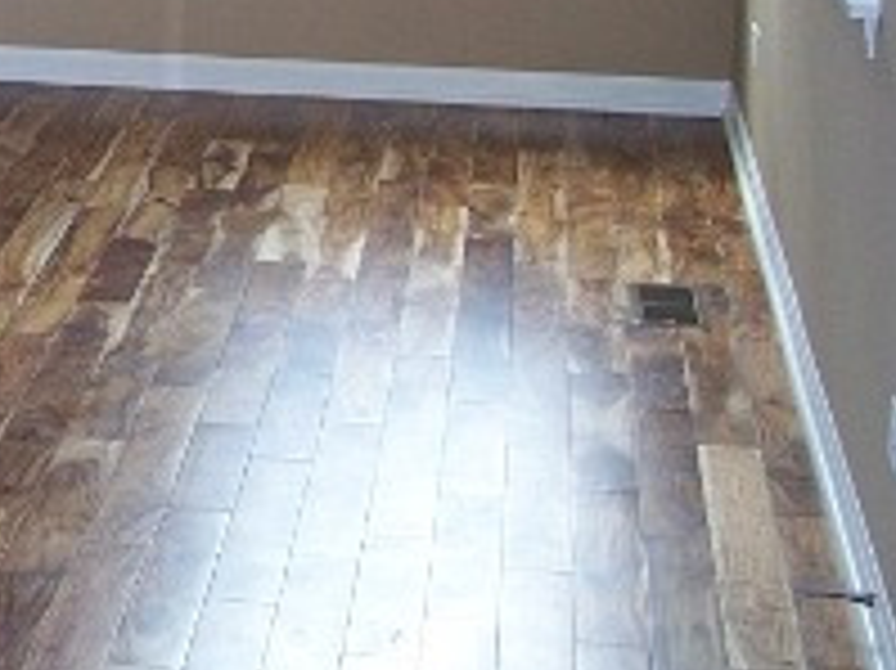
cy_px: -310
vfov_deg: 11.9
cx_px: -360
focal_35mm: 119
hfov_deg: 15.5
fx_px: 3078
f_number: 2.8
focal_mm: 7.8
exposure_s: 1/60
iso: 125
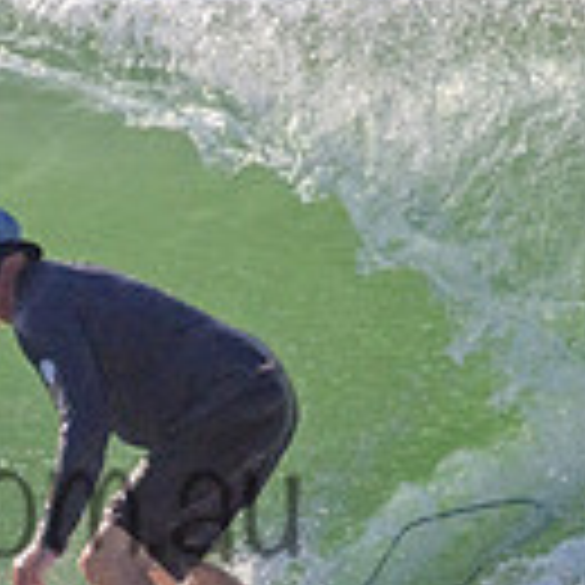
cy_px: 469
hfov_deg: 0.5
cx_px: -105
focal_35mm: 3414
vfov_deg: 0.5
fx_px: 65275
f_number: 11
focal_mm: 800
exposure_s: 1/2000
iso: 1100
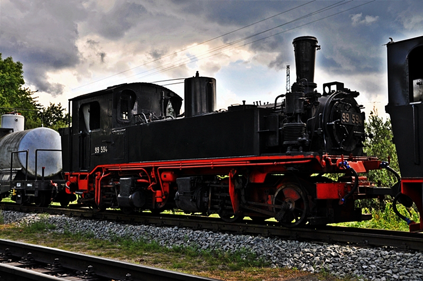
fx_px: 528
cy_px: 140
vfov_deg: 29.8
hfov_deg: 43.7
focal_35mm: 45
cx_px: 212
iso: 200
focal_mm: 30
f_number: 16
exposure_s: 1/60
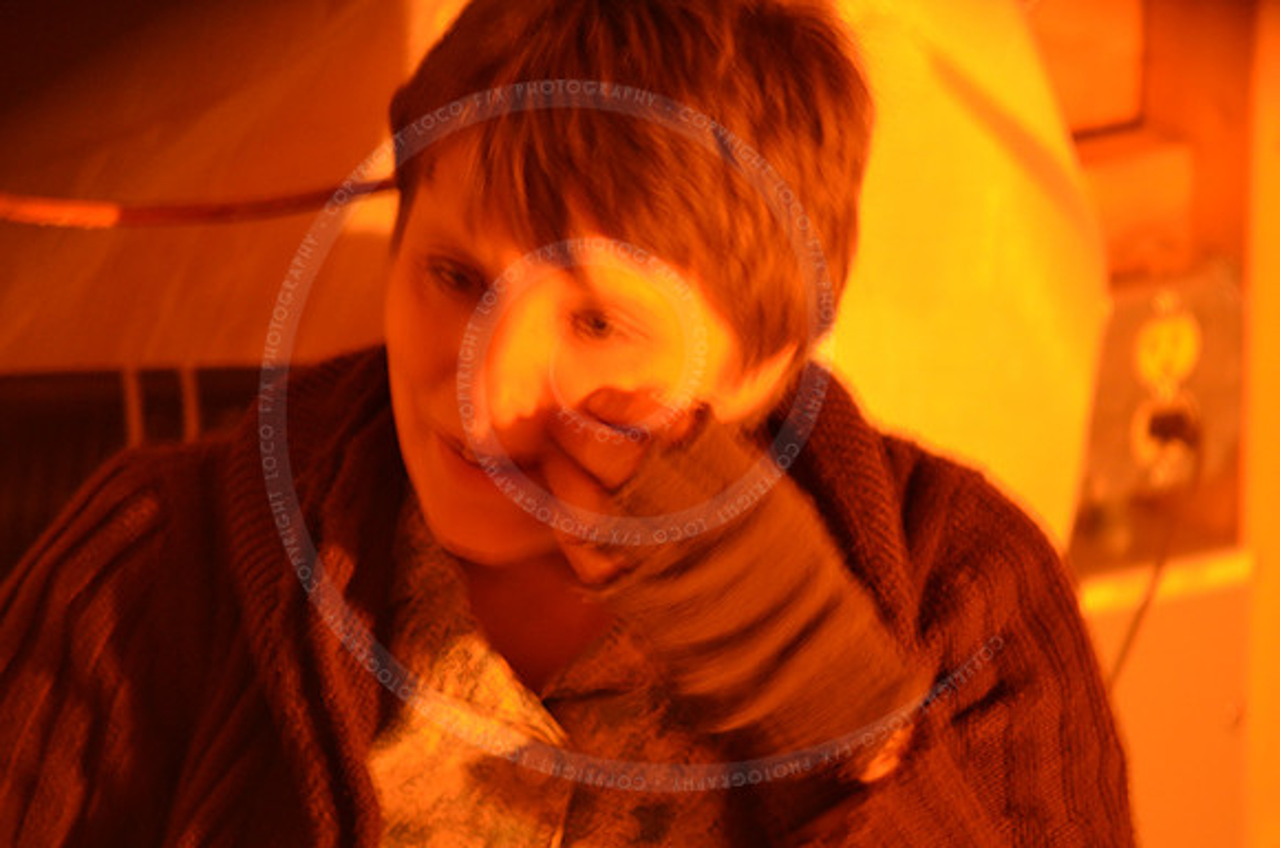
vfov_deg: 4.6
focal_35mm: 300
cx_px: 640
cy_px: 424
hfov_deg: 6.9
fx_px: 10643
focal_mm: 200
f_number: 2.8
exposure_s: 1/6
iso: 1250
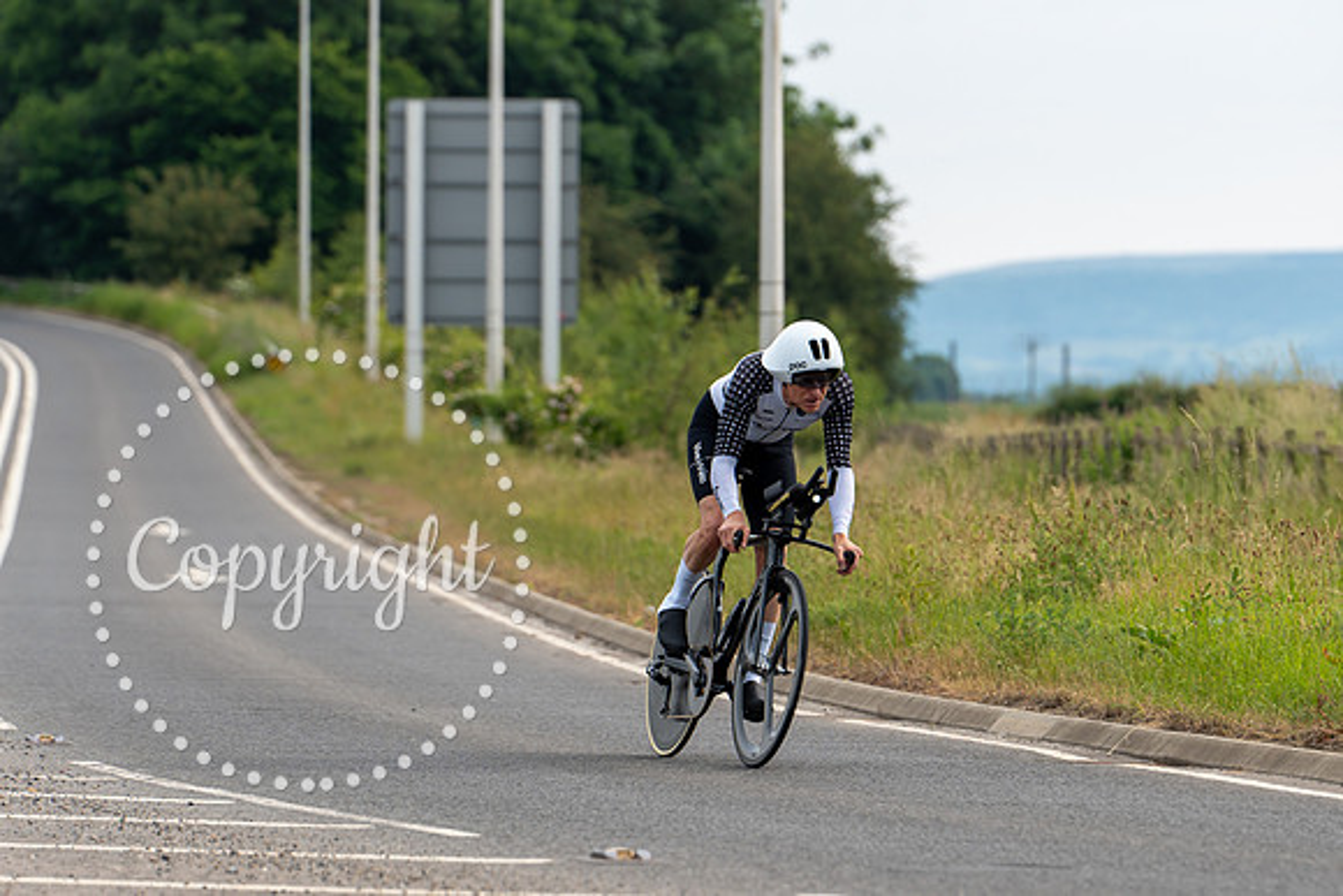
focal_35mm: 237
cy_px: 389
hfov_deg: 8.7
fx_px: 8848
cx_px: 889
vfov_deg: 5.8
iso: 160
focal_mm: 170
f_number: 4
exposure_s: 1/800
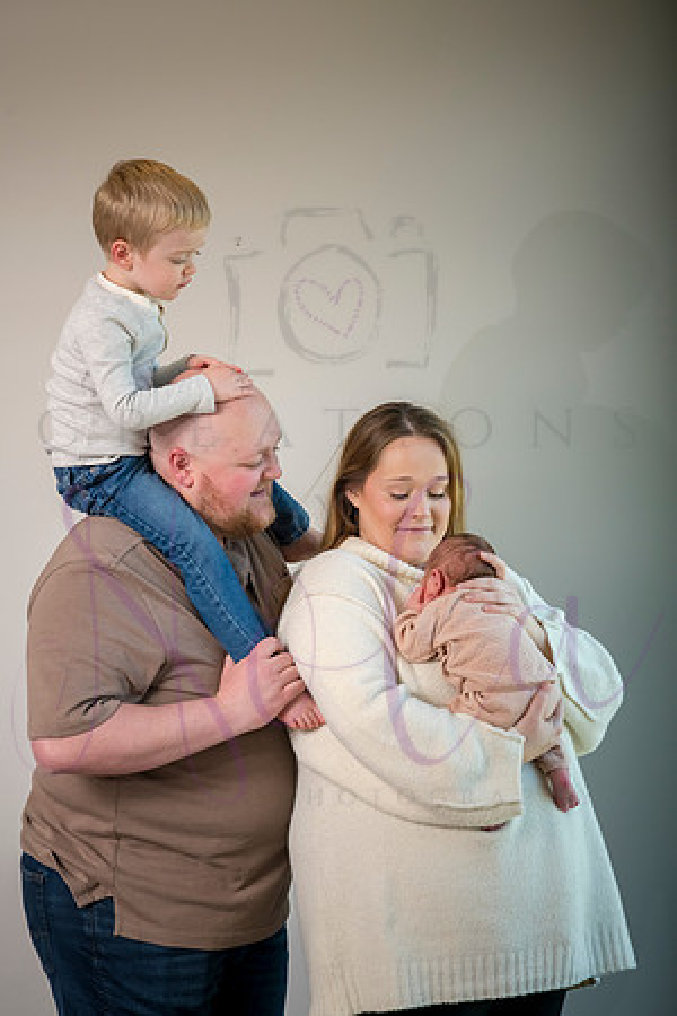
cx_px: 338
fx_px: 2398
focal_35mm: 85
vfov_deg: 23.9
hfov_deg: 16.1
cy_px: 508
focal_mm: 85
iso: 500
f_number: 8
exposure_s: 1/250
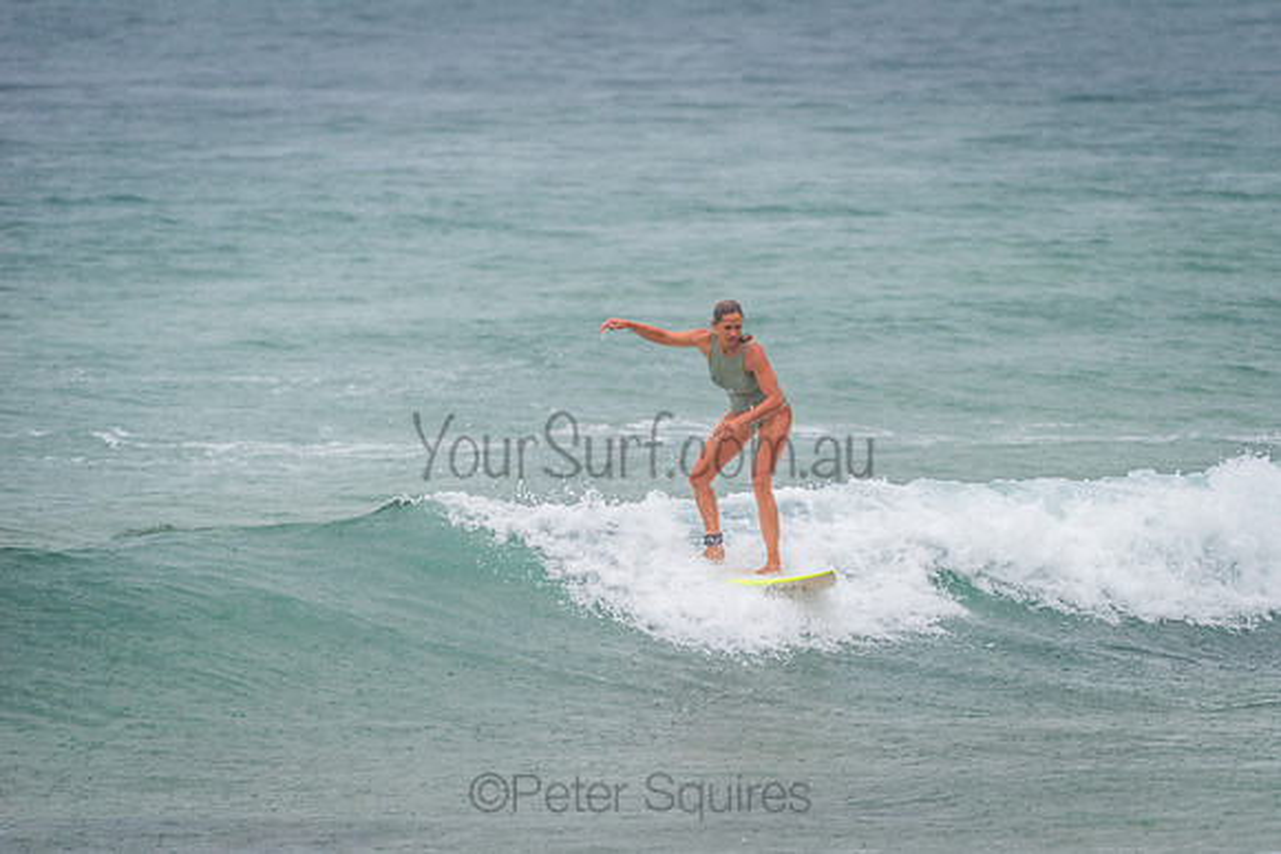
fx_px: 22039
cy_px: 529
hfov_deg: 3.3
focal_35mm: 619
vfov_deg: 2.2
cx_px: 793
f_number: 5.6
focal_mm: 500
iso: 500
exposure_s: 1/320
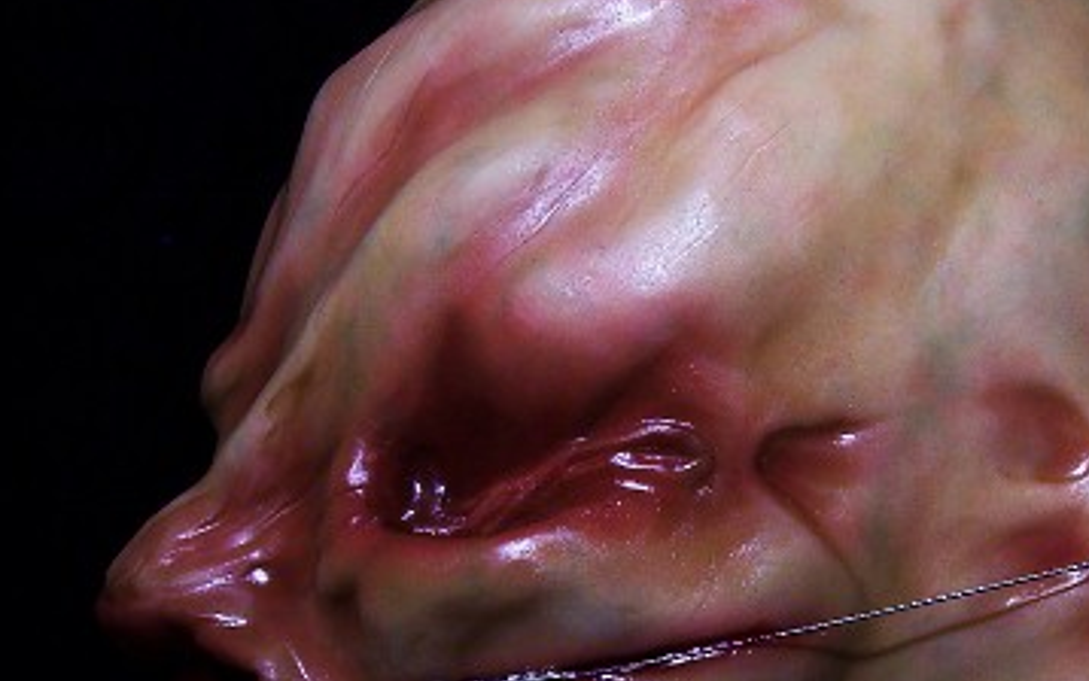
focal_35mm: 75
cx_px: 684
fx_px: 2227
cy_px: 666
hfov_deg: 27.4
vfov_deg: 17.0
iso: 80
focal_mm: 6.3
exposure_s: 1/30
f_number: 3.6
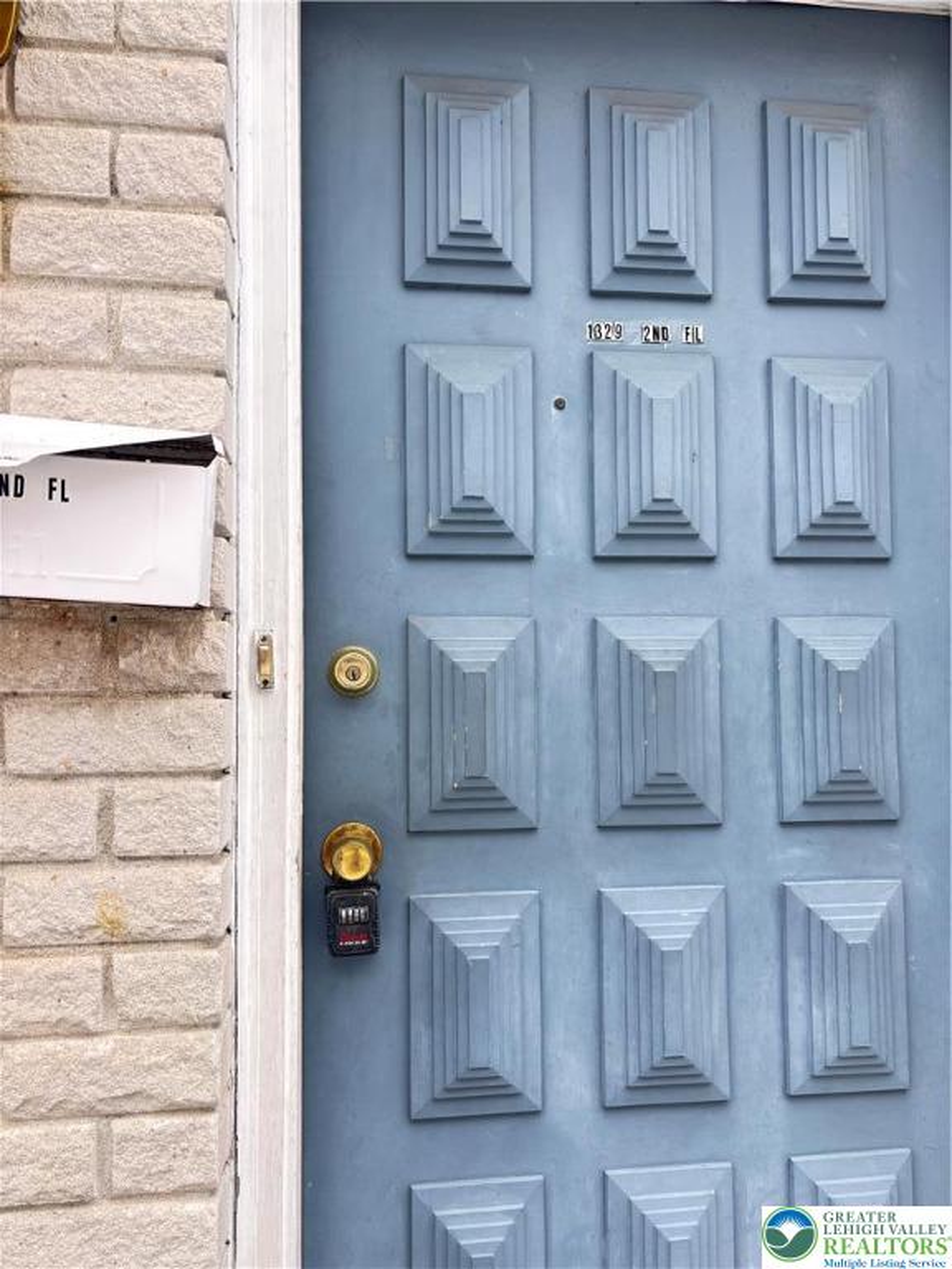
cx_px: 476
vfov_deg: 67.3
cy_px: 634
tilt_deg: +2.9
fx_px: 953
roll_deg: -0.2
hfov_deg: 53.1
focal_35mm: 26
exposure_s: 1/215
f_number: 1.6
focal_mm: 5.96
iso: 50
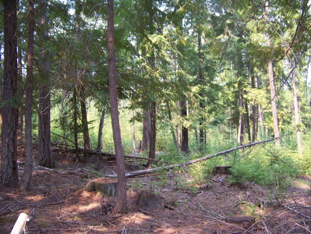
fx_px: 323
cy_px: 117
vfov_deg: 39.7
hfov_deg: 51.4
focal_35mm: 36
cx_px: 156
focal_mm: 5.85
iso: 64
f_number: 2.8
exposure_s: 1/80
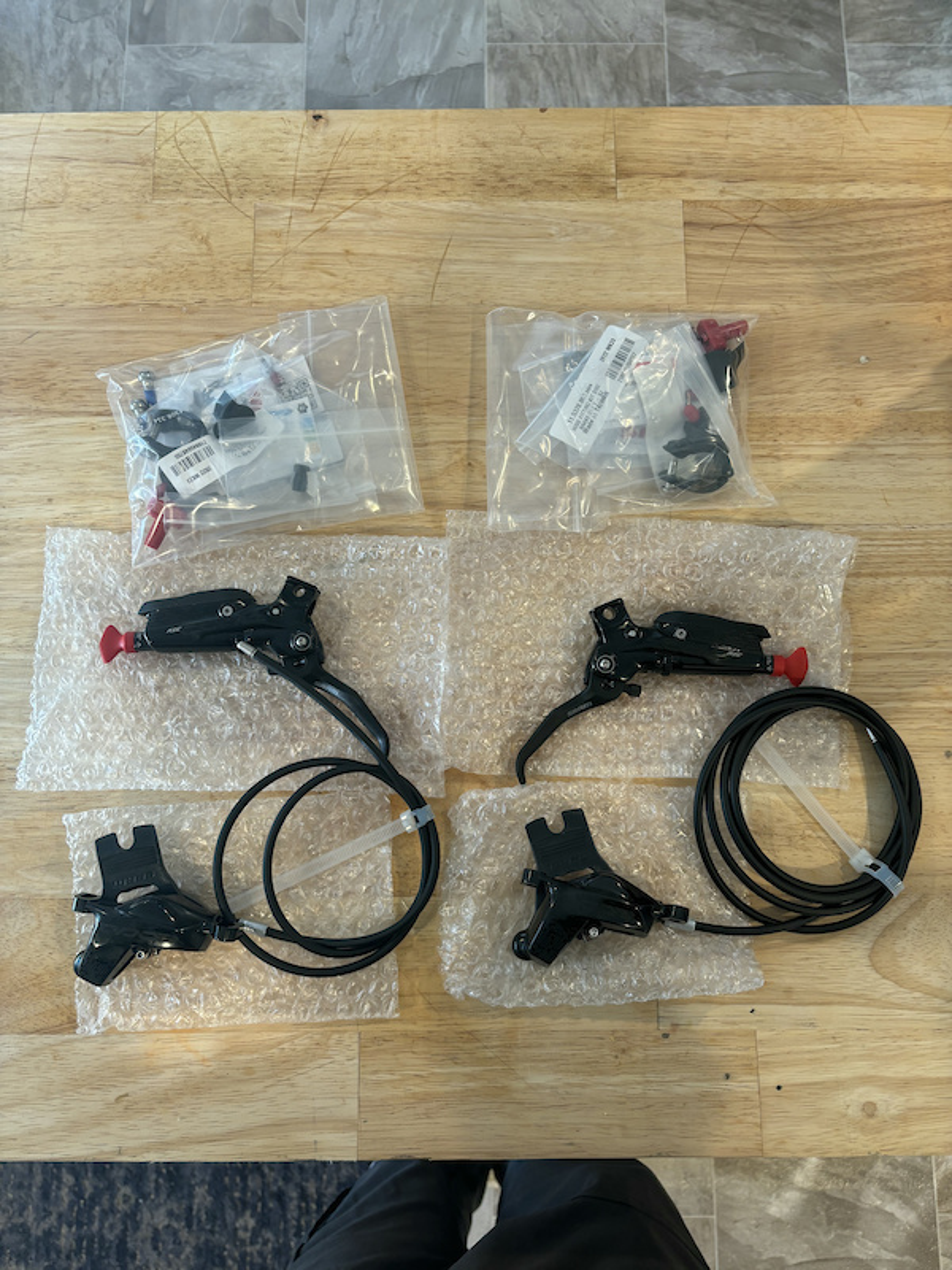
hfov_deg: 53.1
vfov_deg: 67.3
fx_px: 953
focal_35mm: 26
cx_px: 476
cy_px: 635
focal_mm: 5.96
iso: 100
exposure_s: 1/60
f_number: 1.6
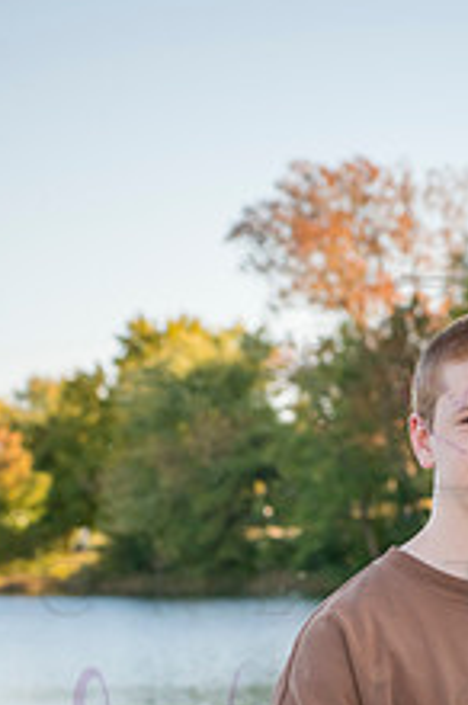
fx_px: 3208
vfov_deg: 12.4
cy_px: 702
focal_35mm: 164
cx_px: 465
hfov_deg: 8.3
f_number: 7.1
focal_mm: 80
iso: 400
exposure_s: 1/640
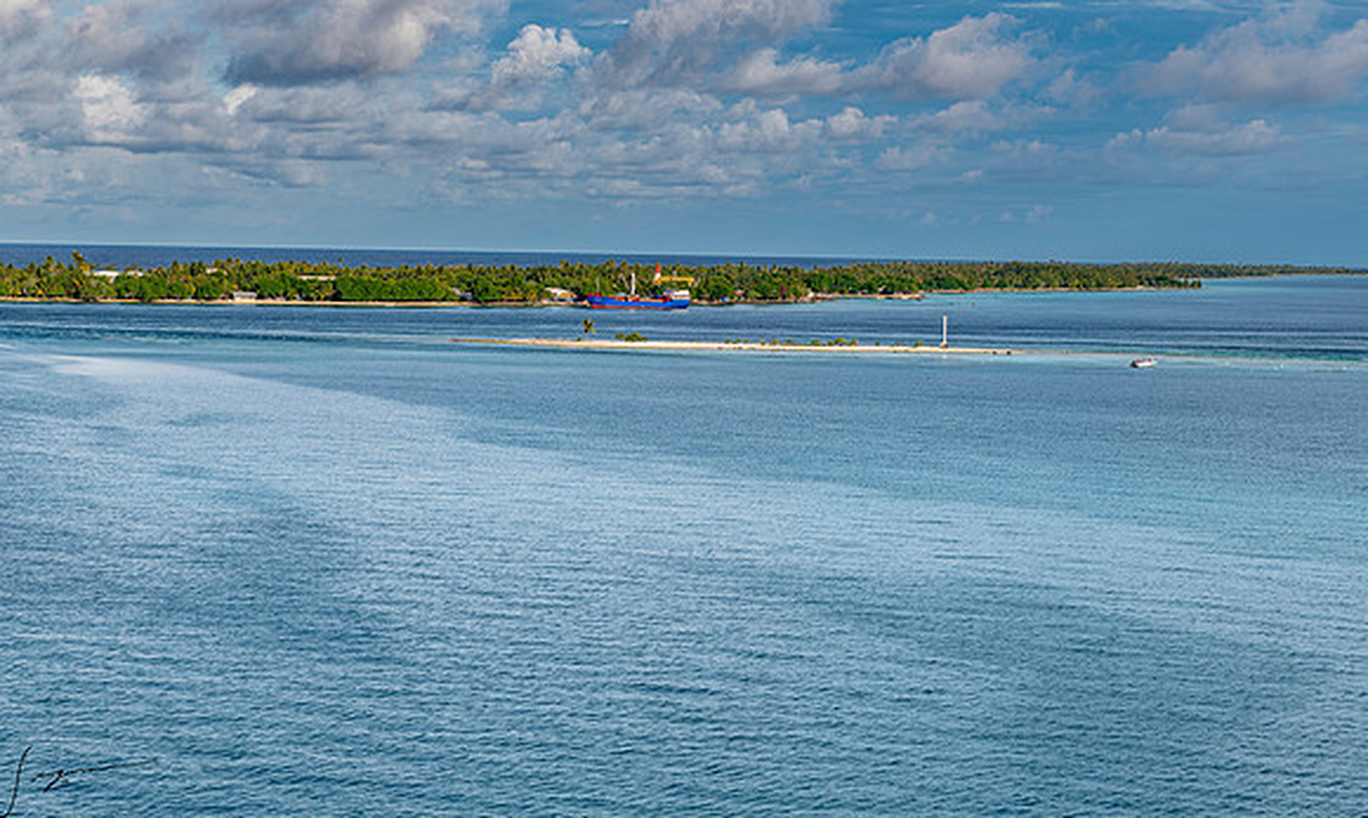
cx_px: 672
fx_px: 3187
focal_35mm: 86
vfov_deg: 14.6
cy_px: 433
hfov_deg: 24.2
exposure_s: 1/125
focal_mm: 70
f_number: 7.1
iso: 125
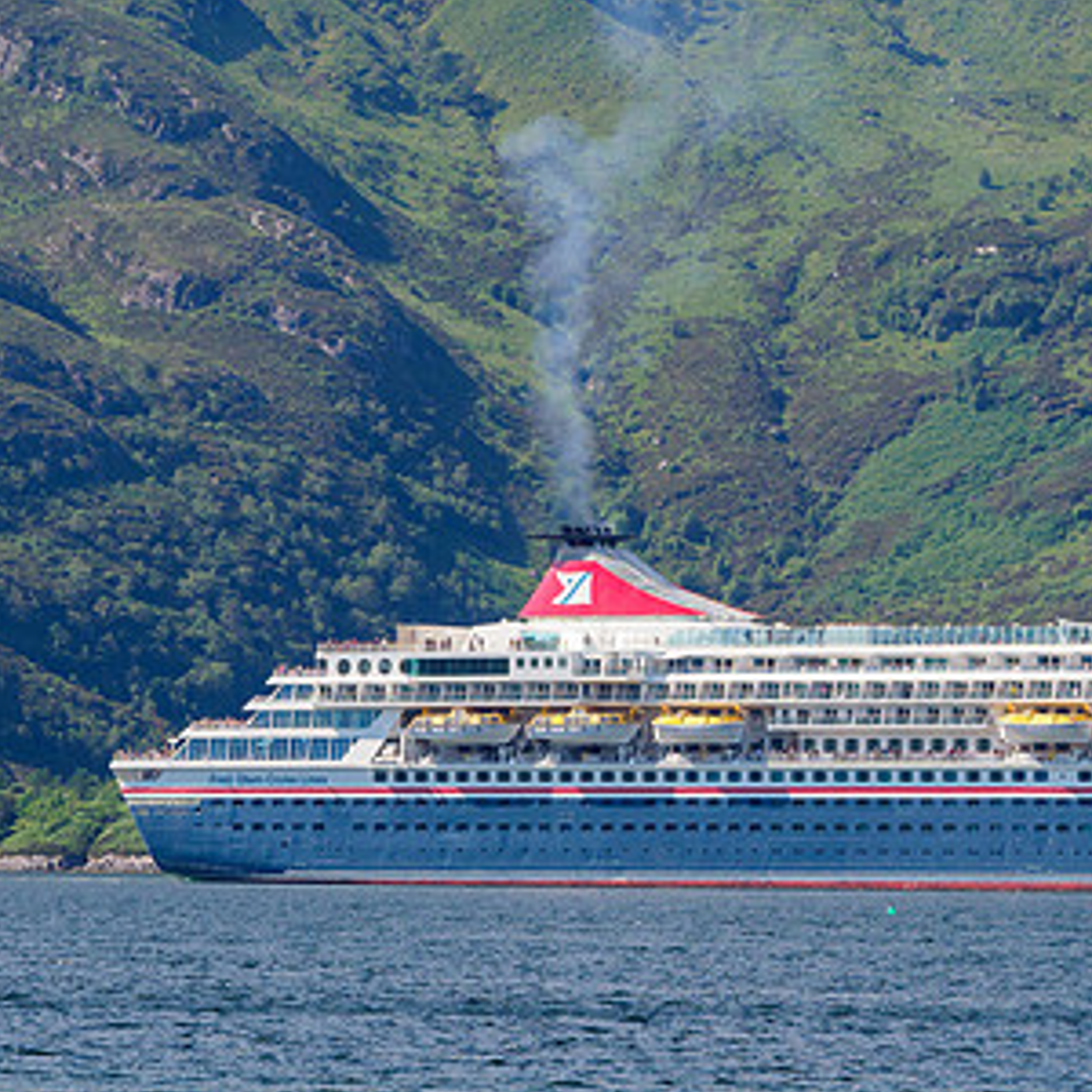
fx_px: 12206
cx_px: 895
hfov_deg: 5.1
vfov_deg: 5.1
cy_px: 366
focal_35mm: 342
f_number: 6.3
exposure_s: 1/320
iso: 400
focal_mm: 100
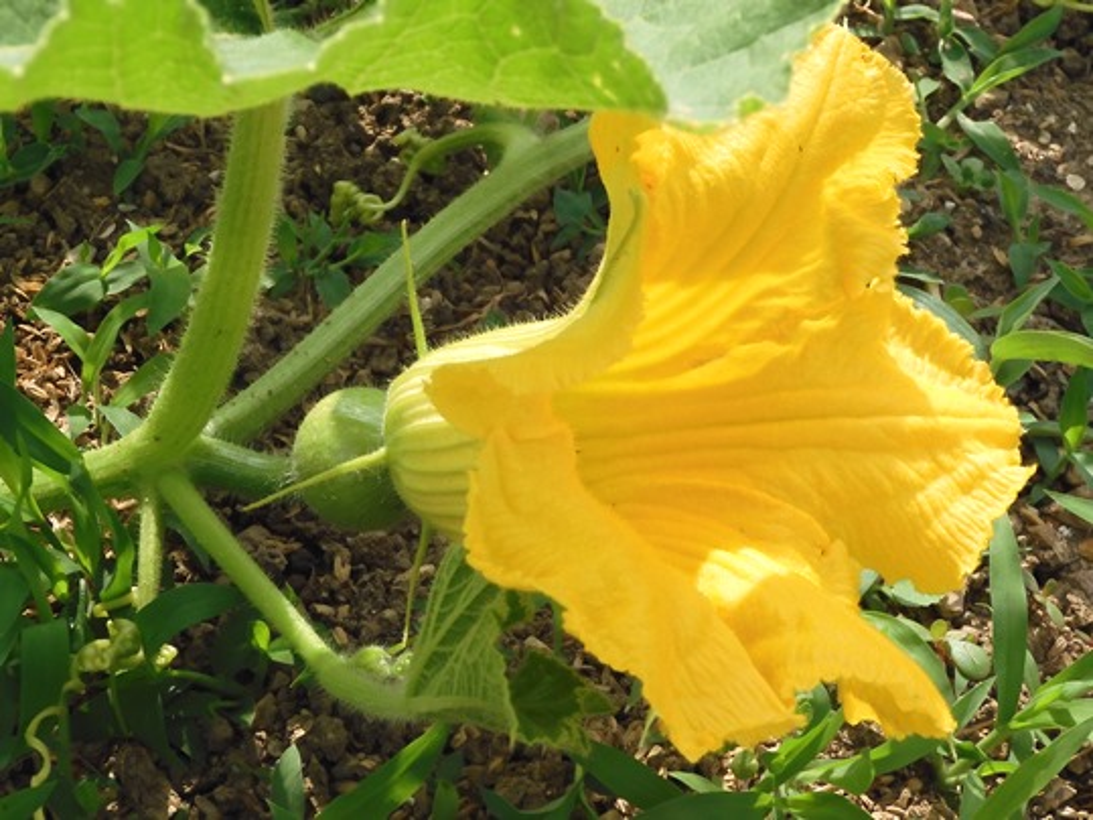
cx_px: 546
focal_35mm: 45
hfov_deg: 42.1
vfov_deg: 32.2
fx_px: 1421
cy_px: 410
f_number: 4
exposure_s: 1/640
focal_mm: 8
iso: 100
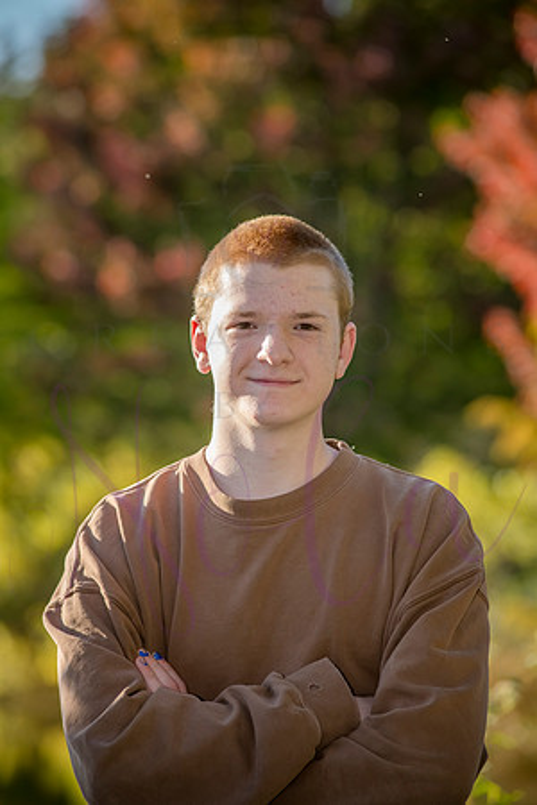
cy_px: 402
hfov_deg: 9.5
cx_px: 268
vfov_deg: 14.2
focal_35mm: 145
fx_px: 3244
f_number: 5
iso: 400
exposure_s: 1/800
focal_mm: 145
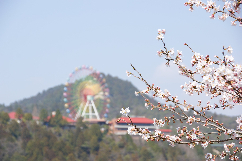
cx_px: 121
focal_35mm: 158
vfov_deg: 8.7
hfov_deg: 13.0
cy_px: 80
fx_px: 1058
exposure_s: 1/250
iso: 100
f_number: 7.1
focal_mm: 105
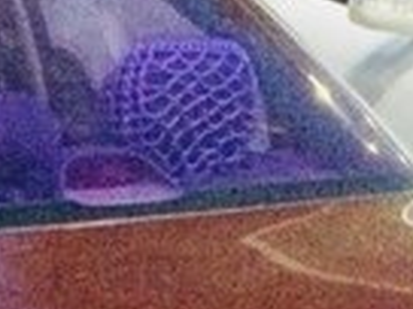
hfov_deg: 13.8
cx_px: -12
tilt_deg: -21.5
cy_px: 456
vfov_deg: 10.2
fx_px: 1682
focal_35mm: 141
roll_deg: -5.8
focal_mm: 4.15
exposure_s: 1/17
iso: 640
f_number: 2.2
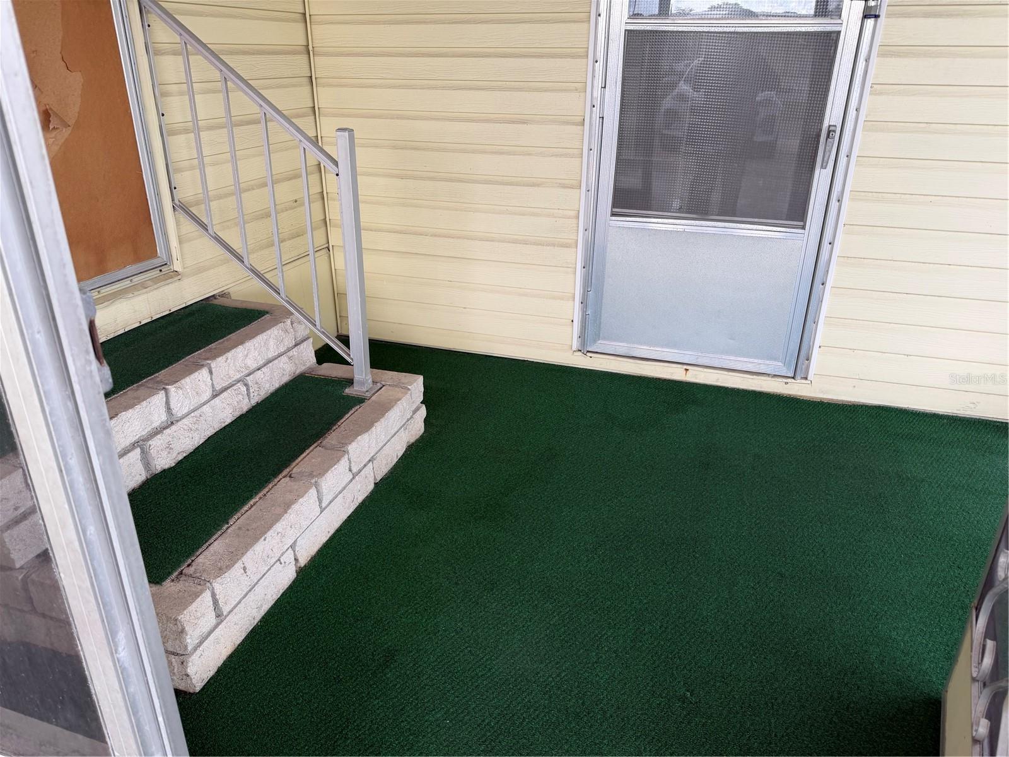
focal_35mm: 24
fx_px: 700
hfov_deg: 71.6
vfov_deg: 56.8
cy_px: 378
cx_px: 504
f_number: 1.78
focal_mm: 6.76
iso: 64
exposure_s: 1/121
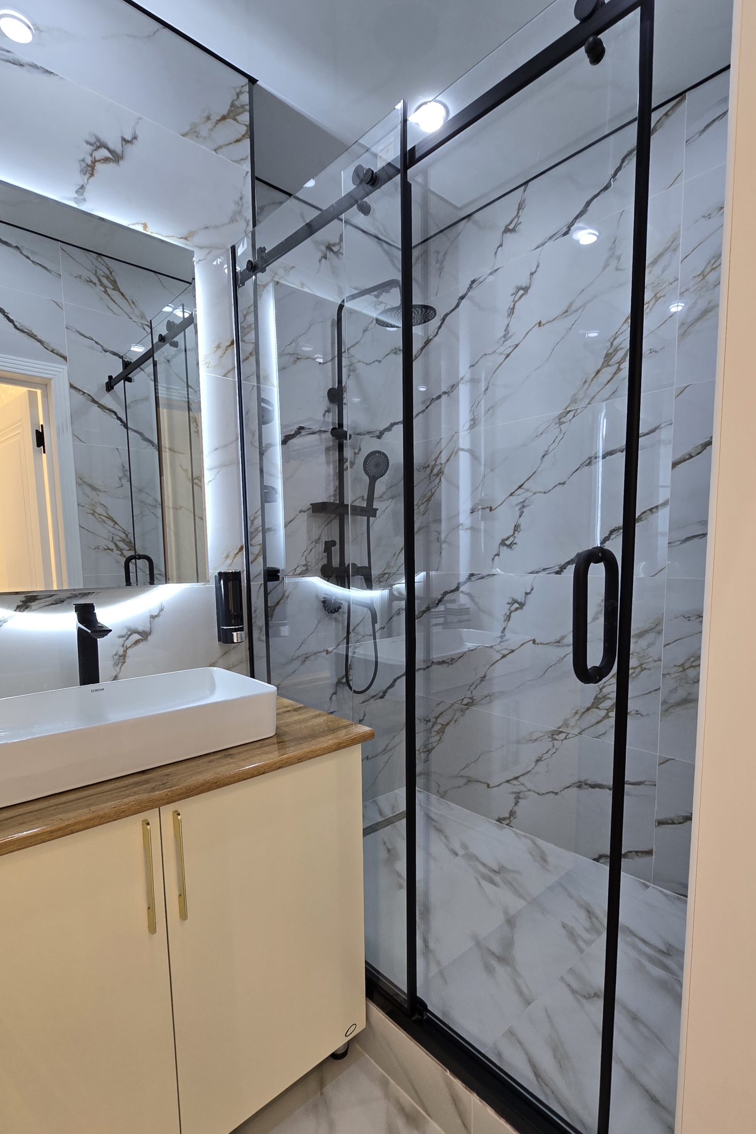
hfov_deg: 73.7
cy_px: 609
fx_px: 504
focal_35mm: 16
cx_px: 396
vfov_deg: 96.6
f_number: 2.2
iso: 64
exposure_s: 1/50
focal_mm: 2.2
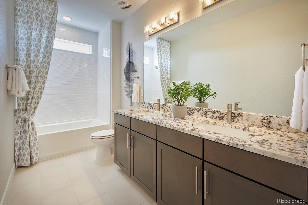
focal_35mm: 15
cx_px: 154
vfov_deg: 77.3
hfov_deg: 100.4
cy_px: 102
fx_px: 128
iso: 200
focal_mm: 15
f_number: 11
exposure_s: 1/2
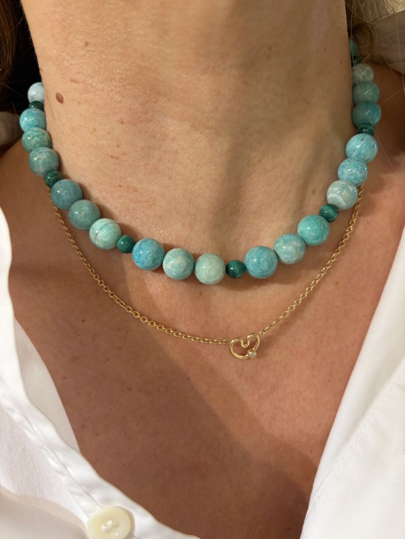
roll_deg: +6.1
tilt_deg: -8.9
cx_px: 202
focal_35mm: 26
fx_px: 405
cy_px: 270
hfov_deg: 53.1
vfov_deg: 67.3
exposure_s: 1/50
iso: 160
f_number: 1.6
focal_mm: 5.96
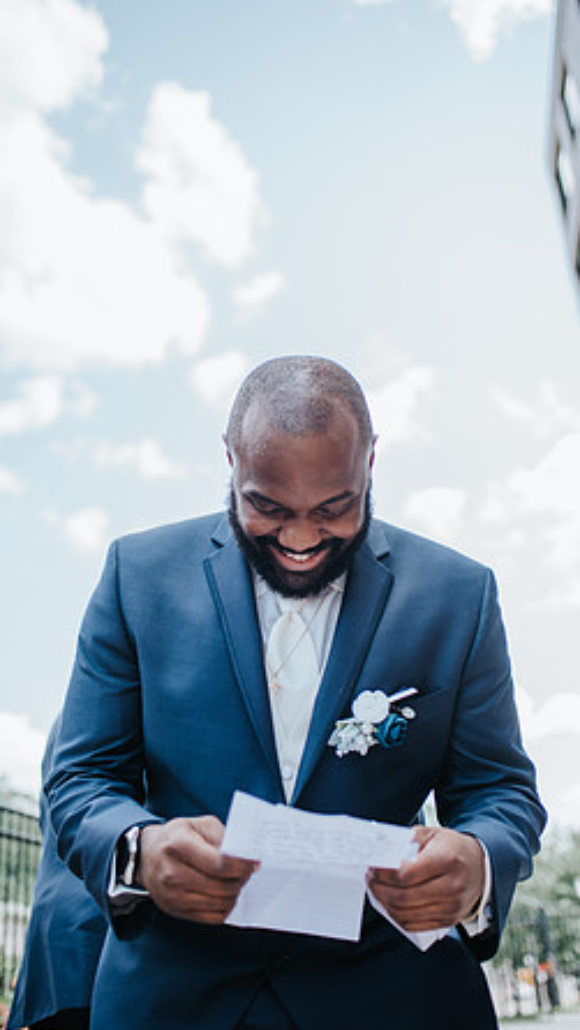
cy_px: 517
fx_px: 1011
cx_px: 280
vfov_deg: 54.0
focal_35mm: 37
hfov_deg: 32.0
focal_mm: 35
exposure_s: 1/800
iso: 100
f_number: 2.2
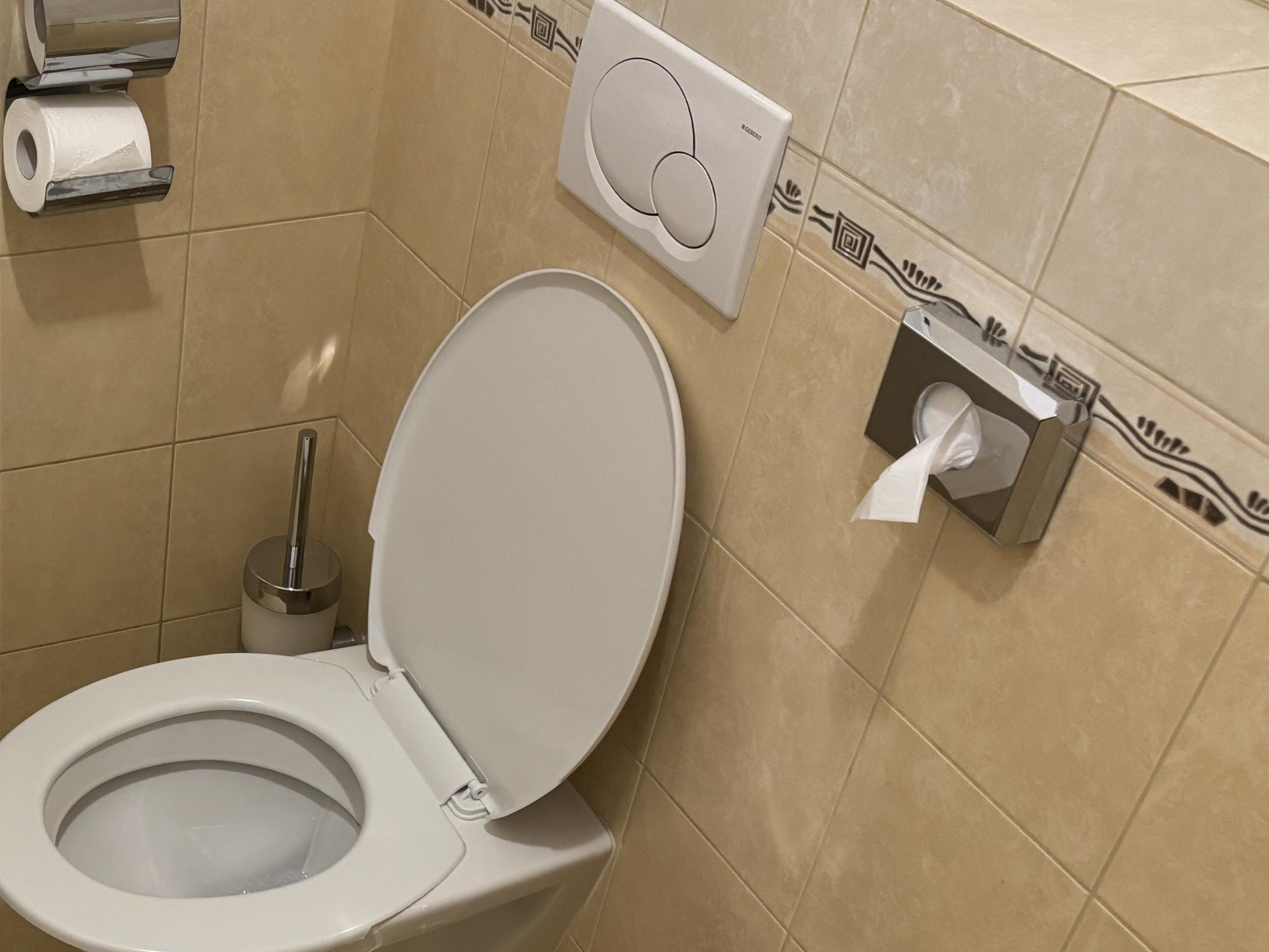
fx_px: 1796
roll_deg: -3.7
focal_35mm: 49
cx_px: 172
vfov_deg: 29.6
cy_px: 582
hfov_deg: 36.9
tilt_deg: -35.4
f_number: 1.6
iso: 320
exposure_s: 1/50
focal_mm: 5.96
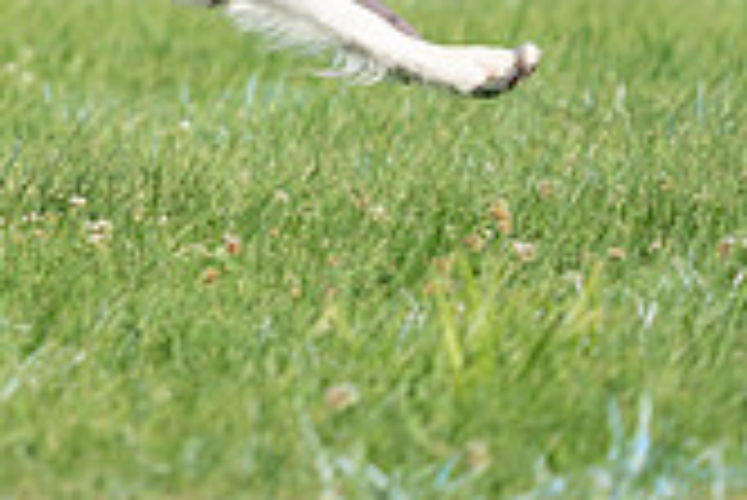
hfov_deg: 2.1
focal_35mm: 992
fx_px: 20601
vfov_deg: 1.4
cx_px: -468
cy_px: -363
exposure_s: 1/4000
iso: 1000
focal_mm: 284
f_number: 5.6
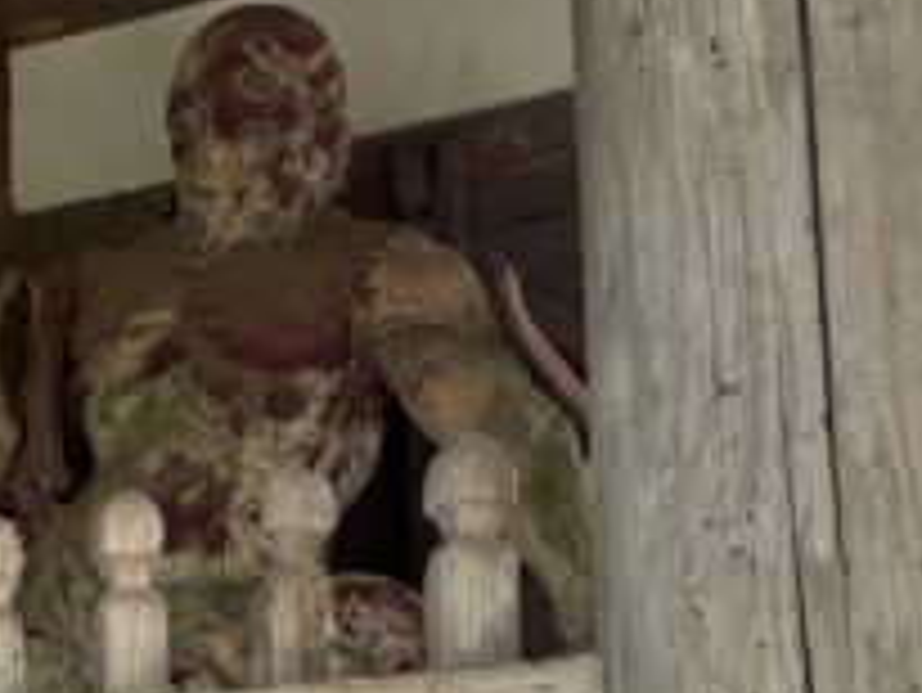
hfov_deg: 19.9
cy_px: 722
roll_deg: +0.1
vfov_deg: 15.7
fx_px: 2452
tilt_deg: +8.9
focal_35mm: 92
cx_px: -209
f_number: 1.6
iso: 125
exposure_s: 1/118
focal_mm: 5.96
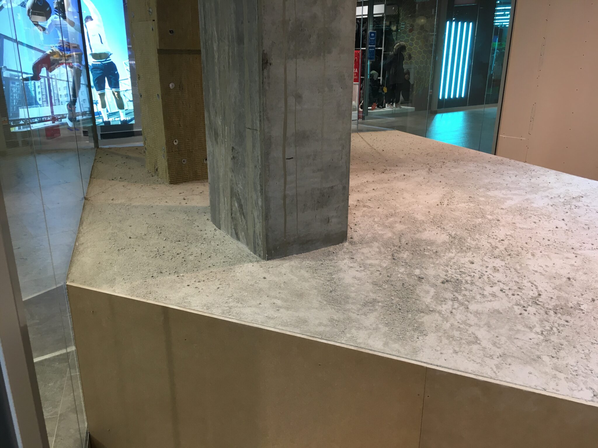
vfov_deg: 48.2
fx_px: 501
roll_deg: -1.0
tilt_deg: -19.1
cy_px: 224
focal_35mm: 29
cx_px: 299
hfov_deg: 61.7
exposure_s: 1/33
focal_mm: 4.15
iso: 32
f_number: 2.2
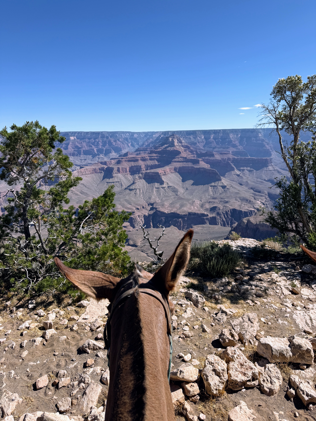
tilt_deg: -13.1
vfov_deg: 71.6
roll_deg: +1.4
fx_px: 292
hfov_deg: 56.8
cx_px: 158
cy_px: 210
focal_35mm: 24
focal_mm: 6.76
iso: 80
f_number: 1.78
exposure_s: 1/4975
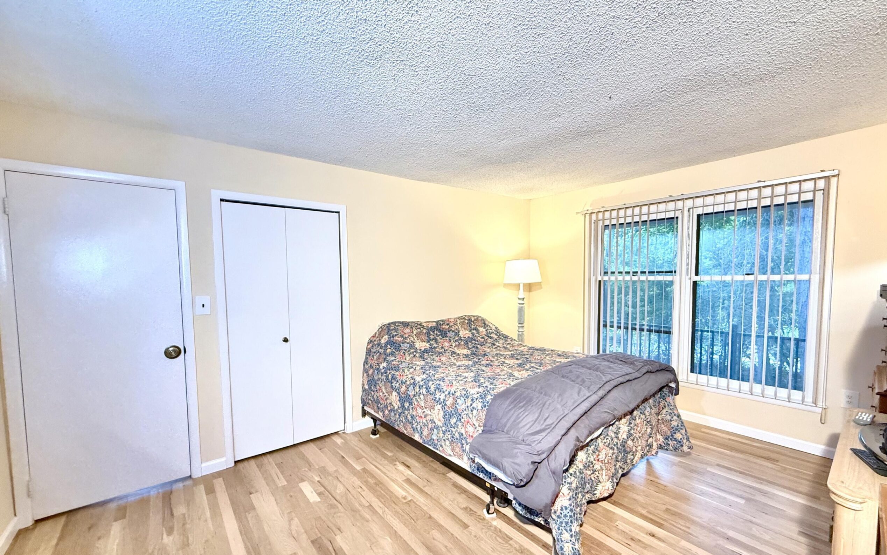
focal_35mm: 15
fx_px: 363
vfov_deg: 74.6
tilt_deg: -2.7
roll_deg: +0.5
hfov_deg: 101.5
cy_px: 301
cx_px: 448
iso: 400
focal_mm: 2.22
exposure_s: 1/120
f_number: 2.2
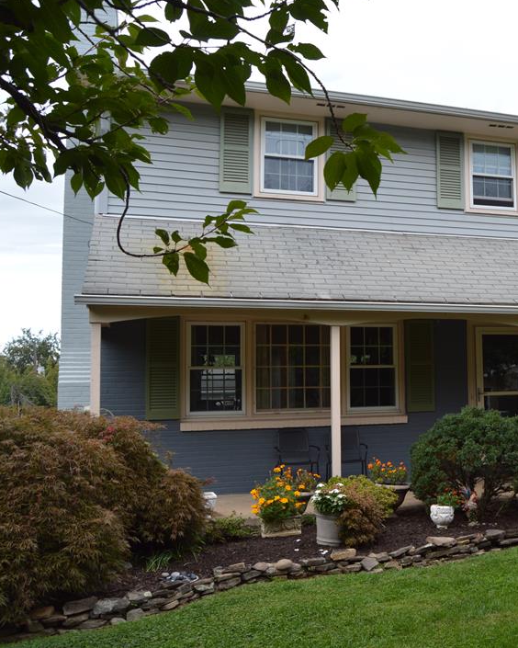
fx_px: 747
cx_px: 484
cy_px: 321
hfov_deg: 35.5
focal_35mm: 39
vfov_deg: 46.8
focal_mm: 18
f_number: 5.6
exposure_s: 1/125
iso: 250
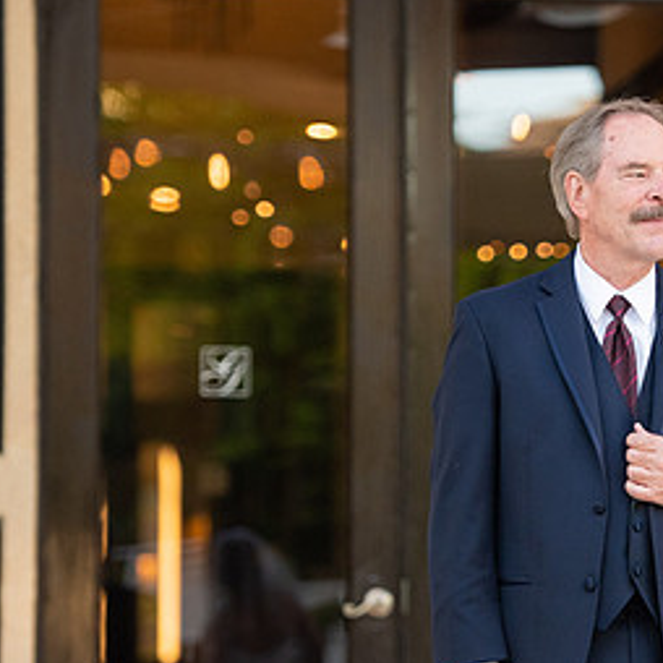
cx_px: 694
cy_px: 411
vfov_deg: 7.2
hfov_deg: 7.2
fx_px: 5266
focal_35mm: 243
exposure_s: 1/500
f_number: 2.8
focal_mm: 125
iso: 1000
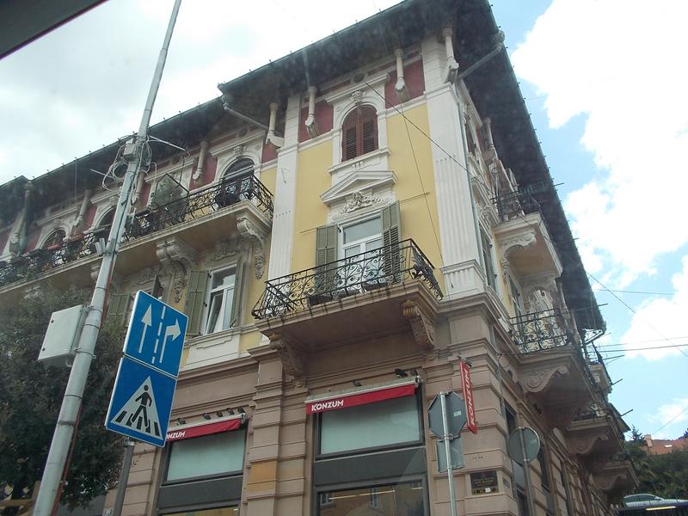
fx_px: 576
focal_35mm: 29
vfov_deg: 48.2
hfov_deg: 61.7
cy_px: 258
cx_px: 344
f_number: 3.3
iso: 80
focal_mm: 4.1
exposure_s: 1/250
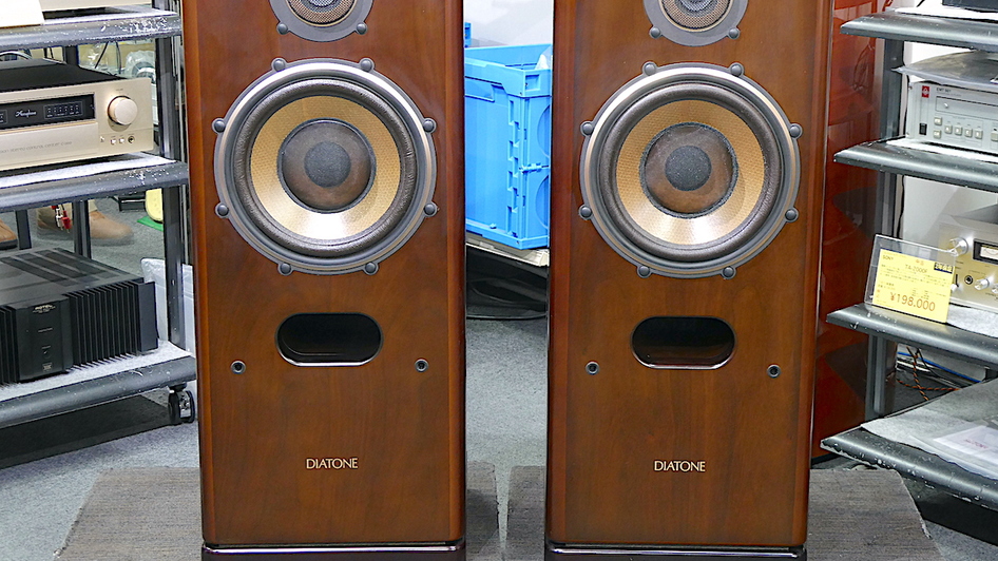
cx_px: 498
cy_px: 228
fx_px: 1667
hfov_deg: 33.3
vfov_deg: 19.1
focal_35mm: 63
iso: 200
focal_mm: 10.3
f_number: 4.2
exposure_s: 1/2.5
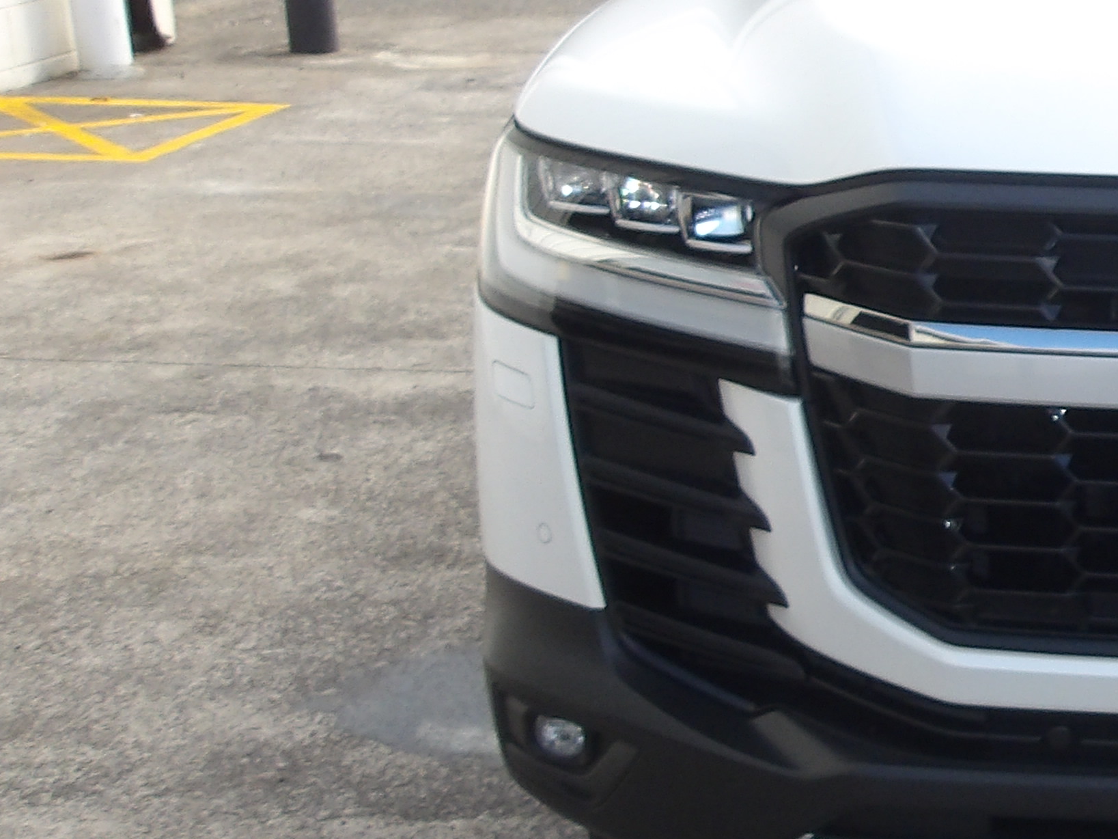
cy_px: 344
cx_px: 1514
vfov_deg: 19.4
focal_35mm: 76
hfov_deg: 22.5
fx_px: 2455
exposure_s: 1/60
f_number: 10.4
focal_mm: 4.9
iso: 190
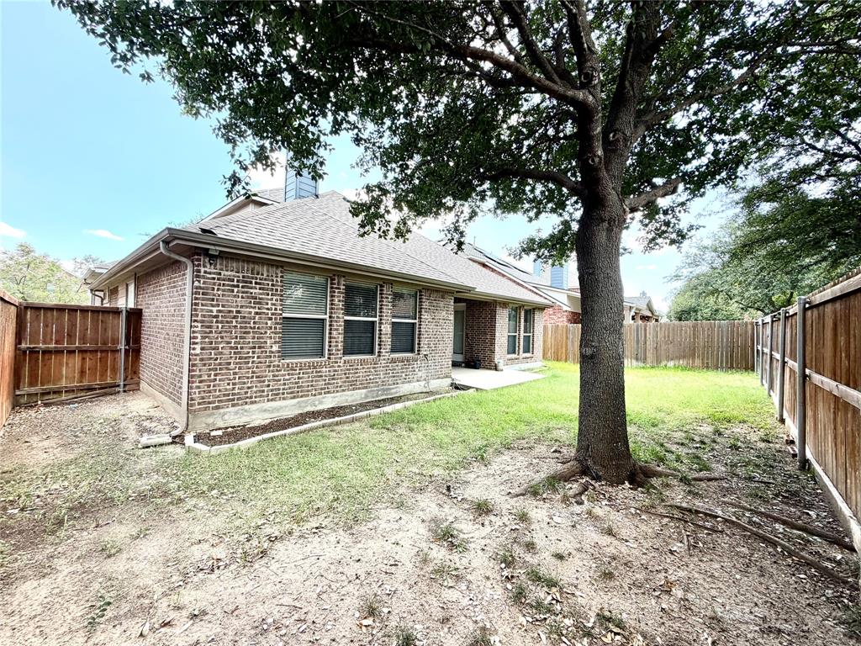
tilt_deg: +0.7
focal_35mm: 14
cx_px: 430
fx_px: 348
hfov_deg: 102.1
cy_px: 323
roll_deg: -0.7
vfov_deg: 85.7
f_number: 2.2
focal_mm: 2.22
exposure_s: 1/230
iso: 50
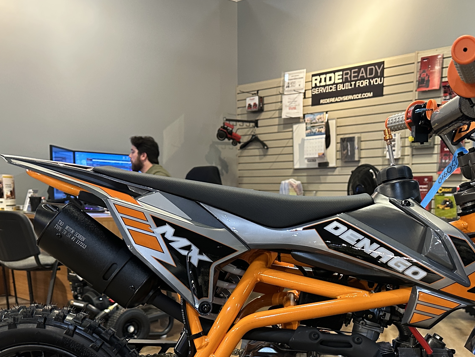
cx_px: 316
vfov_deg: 32.5
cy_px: 295
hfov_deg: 43.2
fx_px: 590
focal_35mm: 43
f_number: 1.78
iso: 500
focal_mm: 6.86
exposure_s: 1/60
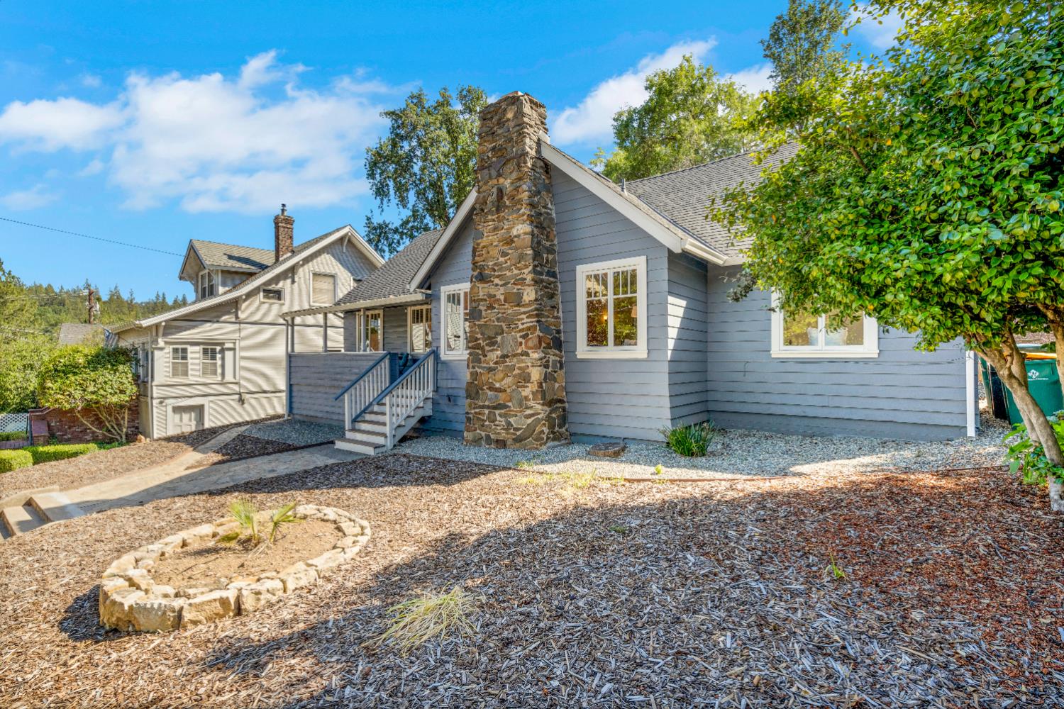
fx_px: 473
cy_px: 354
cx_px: 532
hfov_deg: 96.7
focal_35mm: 16
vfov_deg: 73.7
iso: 400
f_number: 9
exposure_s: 1/640
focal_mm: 16
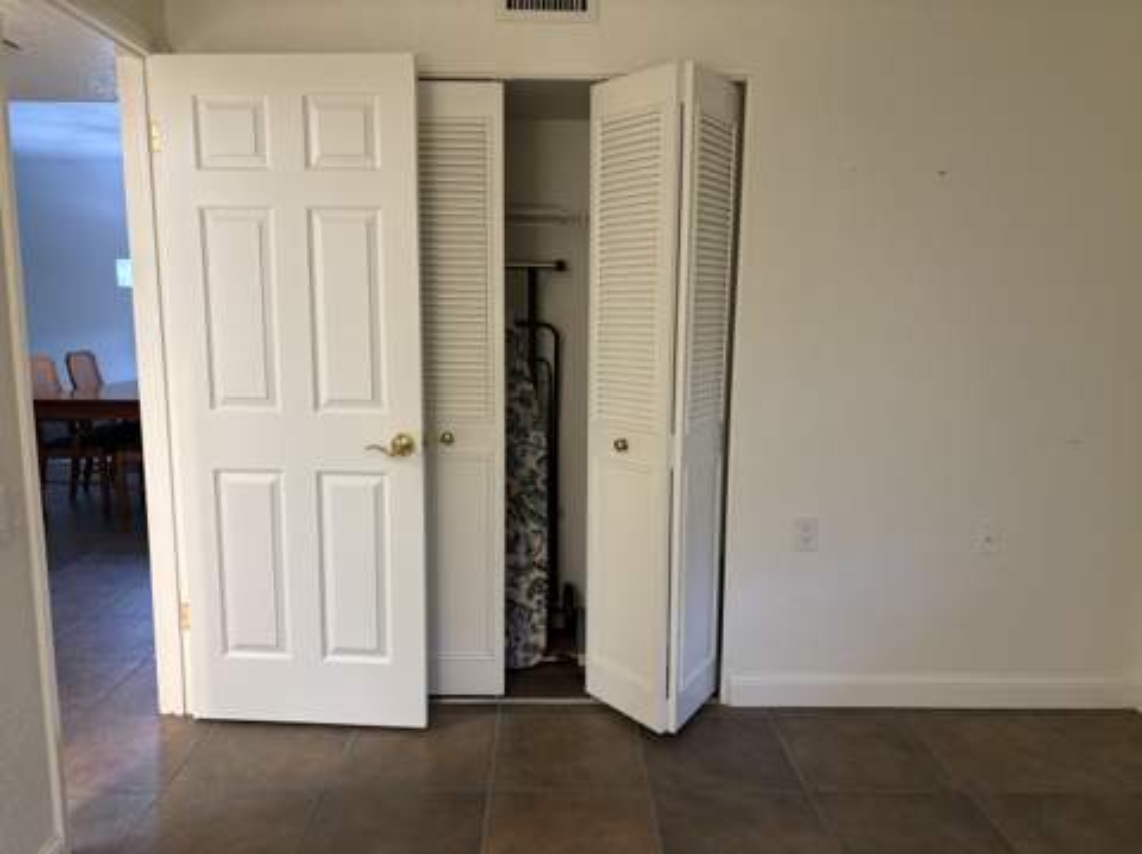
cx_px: 571
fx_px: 857
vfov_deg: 53.0
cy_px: 427
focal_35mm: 26
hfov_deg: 67.4
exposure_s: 1/60
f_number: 1.6
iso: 160
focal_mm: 5.96
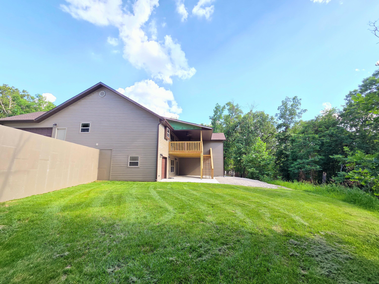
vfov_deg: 89.9
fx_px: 142
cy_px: 142
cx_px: 190
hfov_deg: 106.2
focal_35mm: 13
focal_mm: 2.2
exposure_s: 1/317
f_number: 2.2
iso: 50
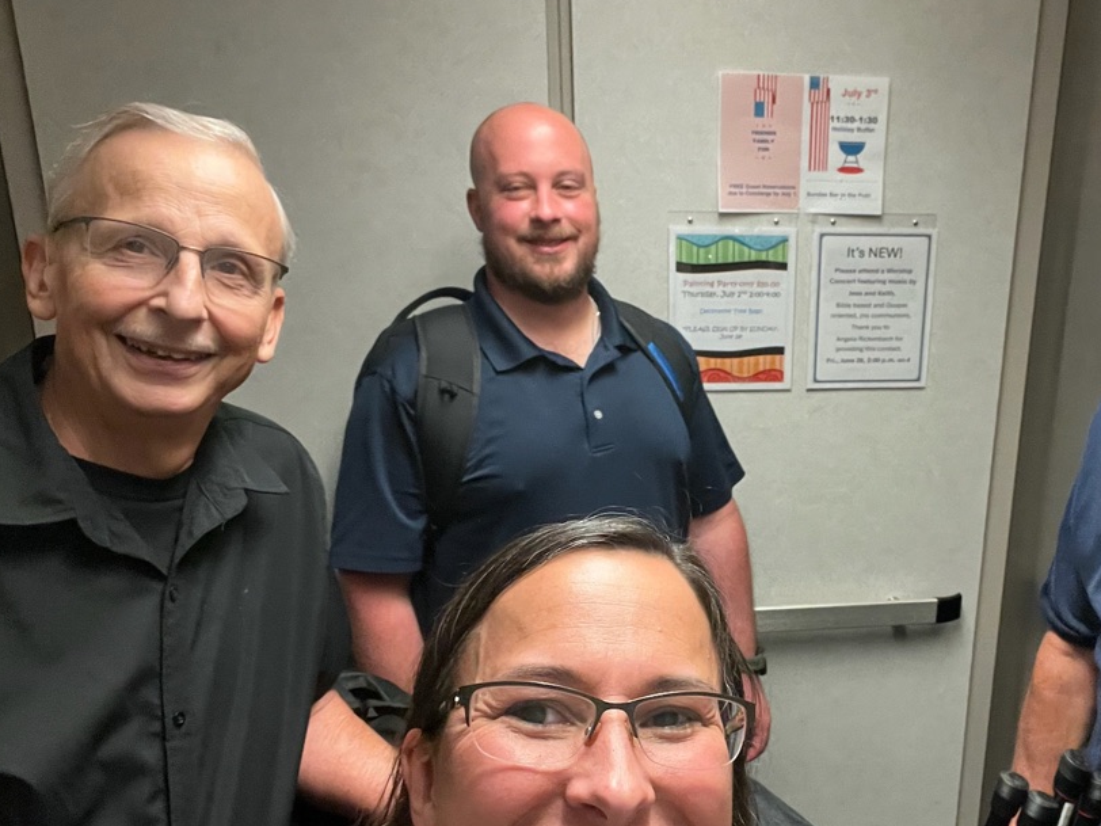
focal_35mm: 34
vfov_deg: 41.6
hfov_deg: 52.4
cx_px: 776
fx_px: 1081
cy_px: 492
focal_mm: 2.71
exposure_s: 1/40
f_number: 2.2
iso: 400
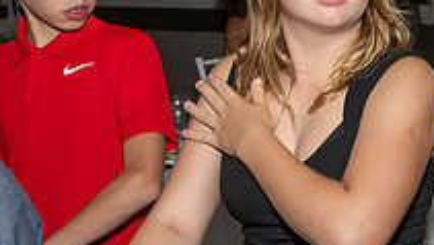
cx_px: 679
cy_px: 141
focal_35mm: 122
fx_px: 1405
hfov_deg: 15.9
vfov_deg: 10.0
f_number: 7.1
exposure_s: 1/250
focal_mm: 23
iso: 1000
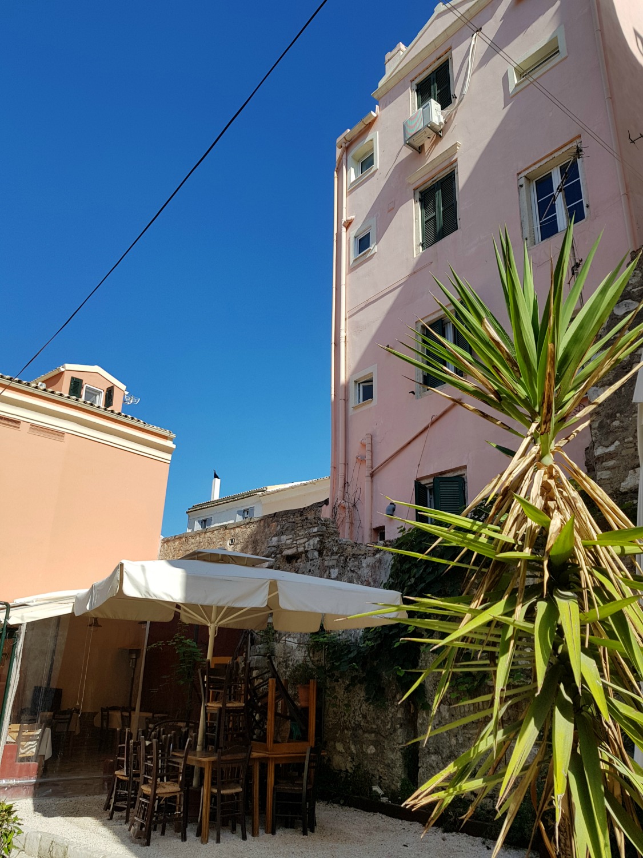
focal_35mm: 26
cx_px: 322
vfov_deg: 67.3
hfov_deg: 53.1
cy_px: 429
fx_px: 644
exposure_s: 1/2160
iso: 40
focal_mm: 4.2
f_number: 1.7
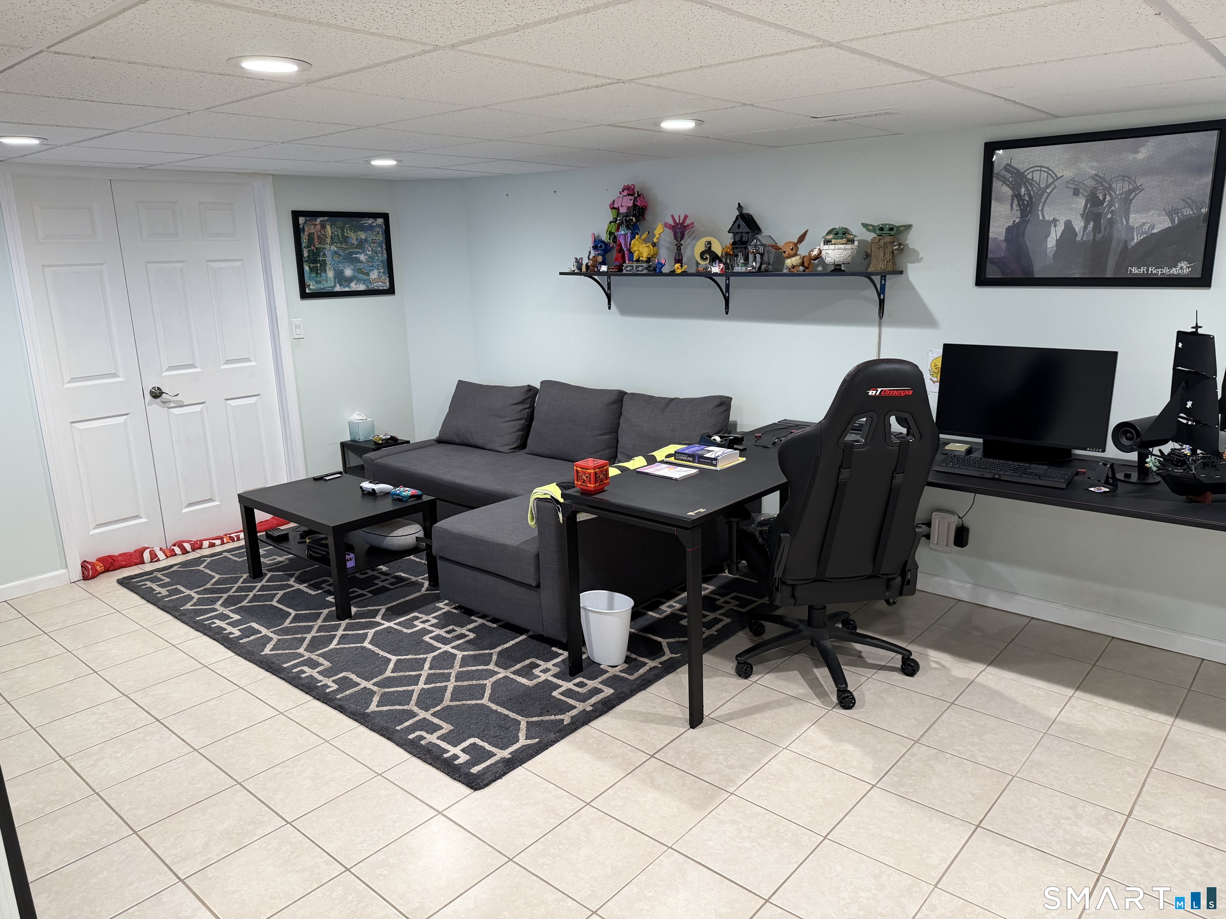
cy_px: 460
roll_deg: +2.1
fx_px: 850
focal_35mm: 24
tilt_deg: -13.8
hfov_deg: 71.6
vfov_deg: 56.8
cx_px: 613
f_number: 1.78
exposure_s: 1/60
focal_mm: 6.76
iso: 250
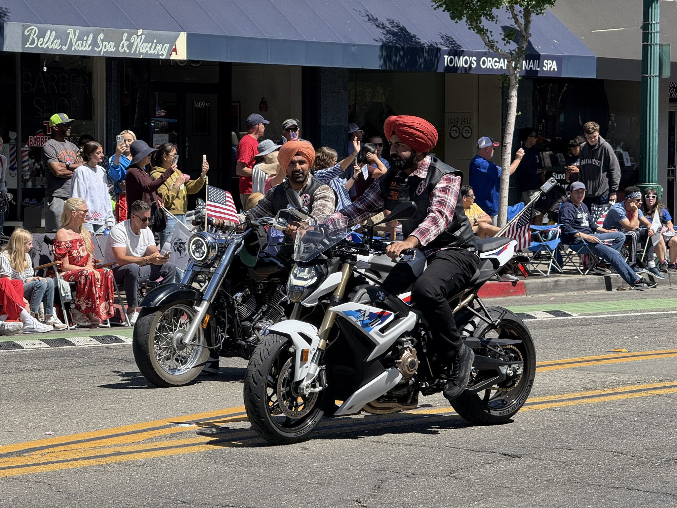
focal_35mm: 120
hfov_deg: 16.4
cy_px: 254
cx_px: 338
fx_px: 2347
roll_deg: -0.9
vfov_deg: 12.3
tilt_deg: -2.5
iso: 64
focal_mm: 15.66
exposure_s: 1/743
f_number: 2.8
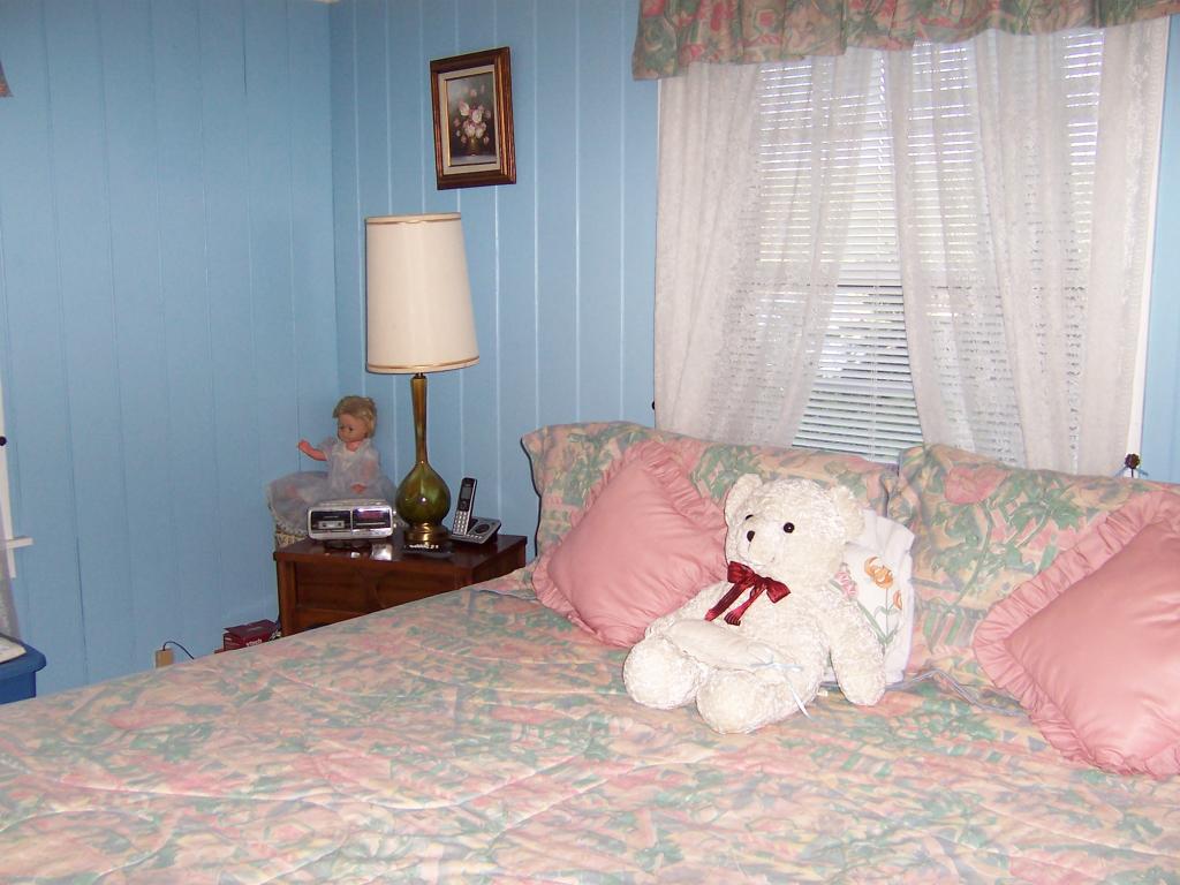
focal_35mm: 36
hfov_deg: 51.4
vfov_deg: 39.7
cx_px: 590
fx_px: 1227
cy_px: 442
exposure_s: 1/60
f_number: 2.8
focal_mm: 5.6
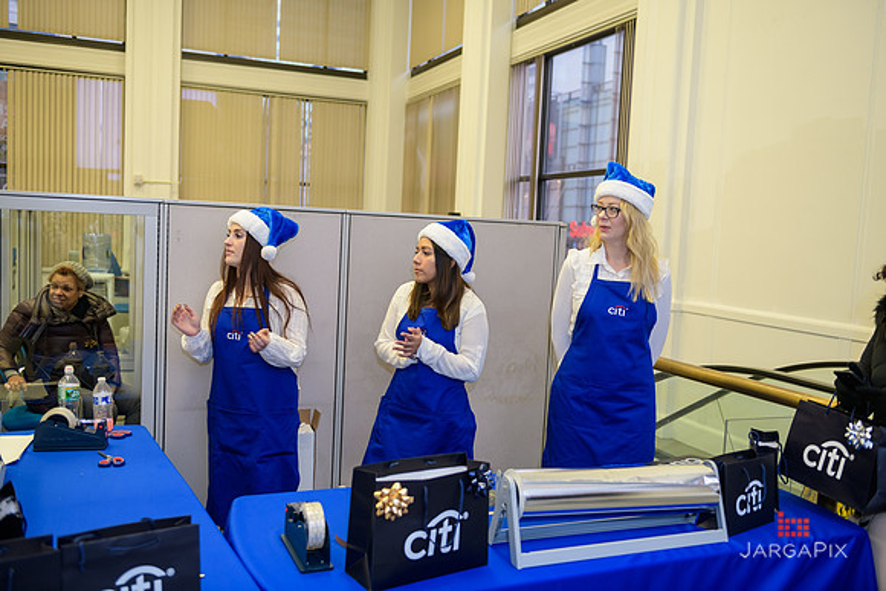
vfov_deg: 41.1
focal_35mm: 32
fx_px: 788
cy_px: 296
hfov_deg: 58.7
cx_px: 443
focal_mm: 32
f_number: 3.2
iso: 1000
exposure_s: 1/125
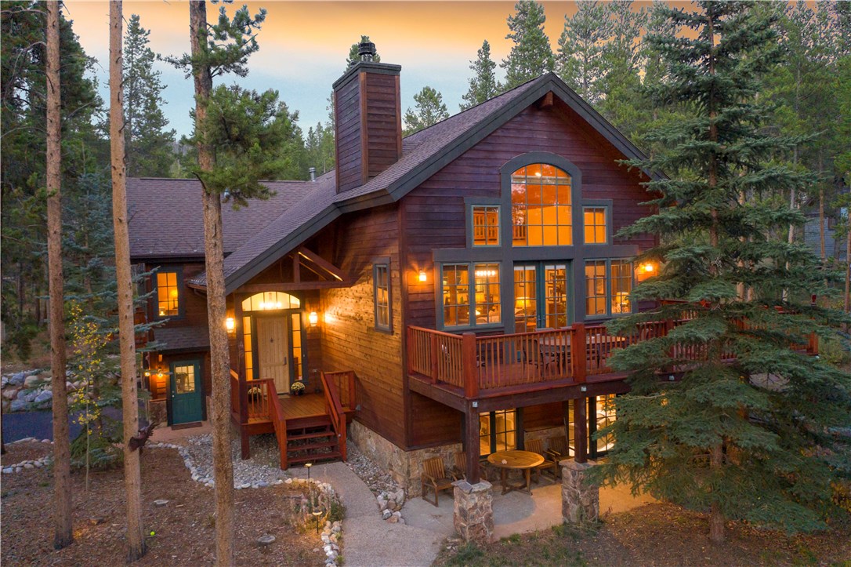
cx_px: 426
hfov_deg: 65.5
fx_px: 662
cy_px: 284
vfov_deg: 46.4
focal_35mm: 28
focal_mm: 10.26
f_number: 2.8
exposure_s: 1/30
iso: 800
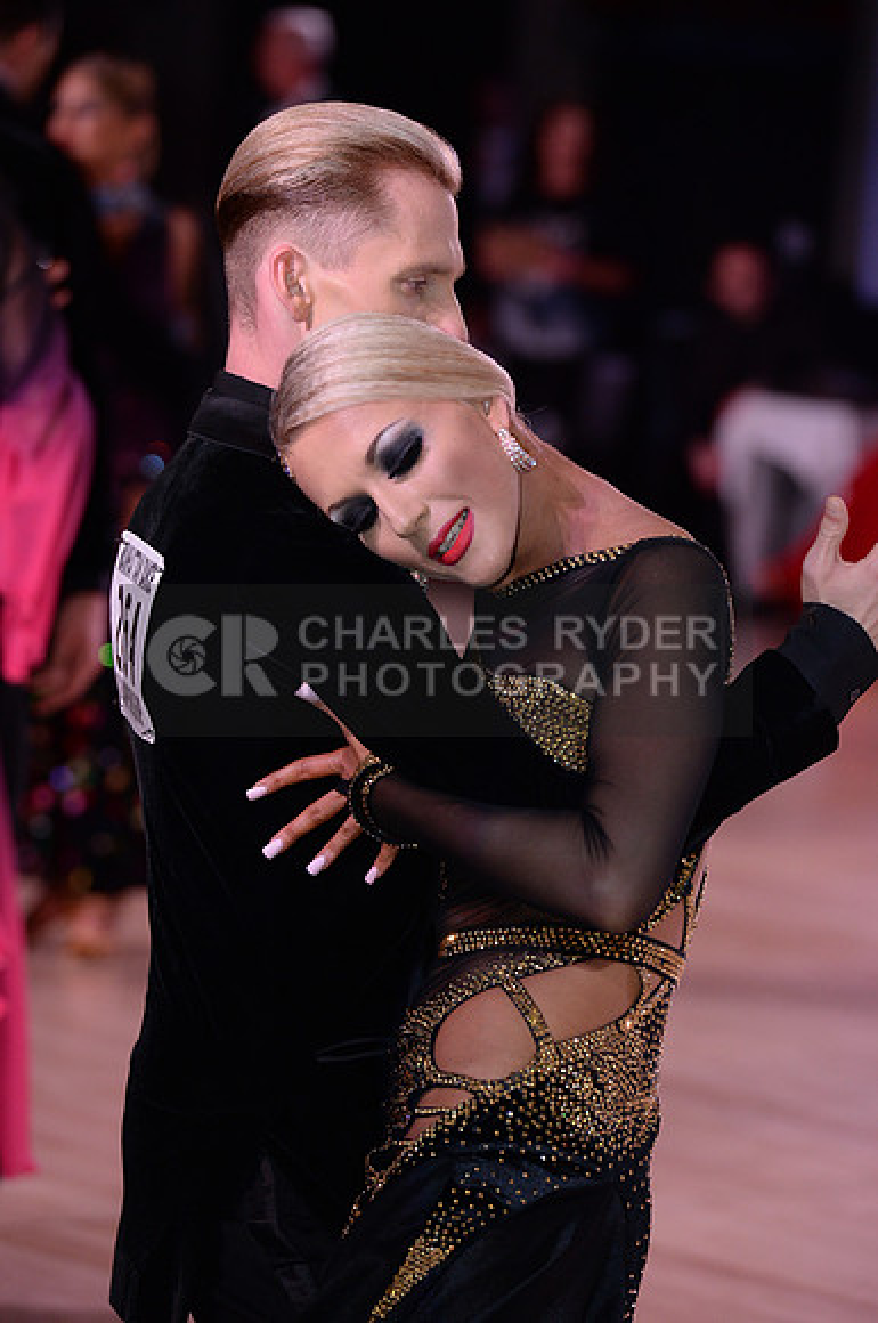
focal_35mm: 200
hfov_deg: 6.8
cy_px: 662
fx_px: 7338
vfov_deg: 10.3
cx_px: 439
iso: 2000
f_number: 5.6
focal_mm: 200
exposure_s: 1/250
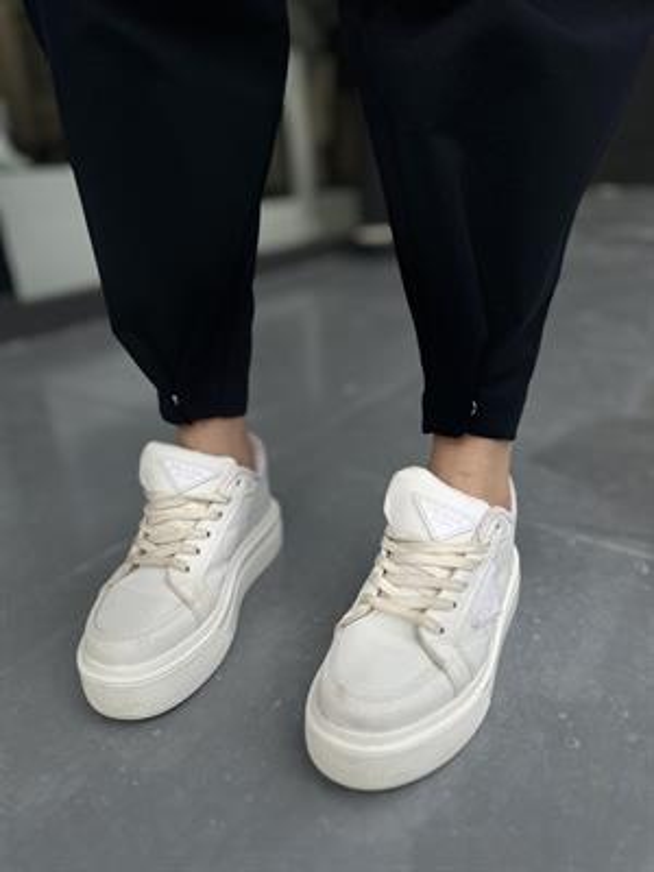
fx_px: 605
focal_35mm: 24
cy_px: 436
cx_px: 327
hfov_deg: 56.8
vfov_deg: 71.6
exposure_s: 1/1453
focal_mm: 6.86
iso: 80
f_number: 1.78
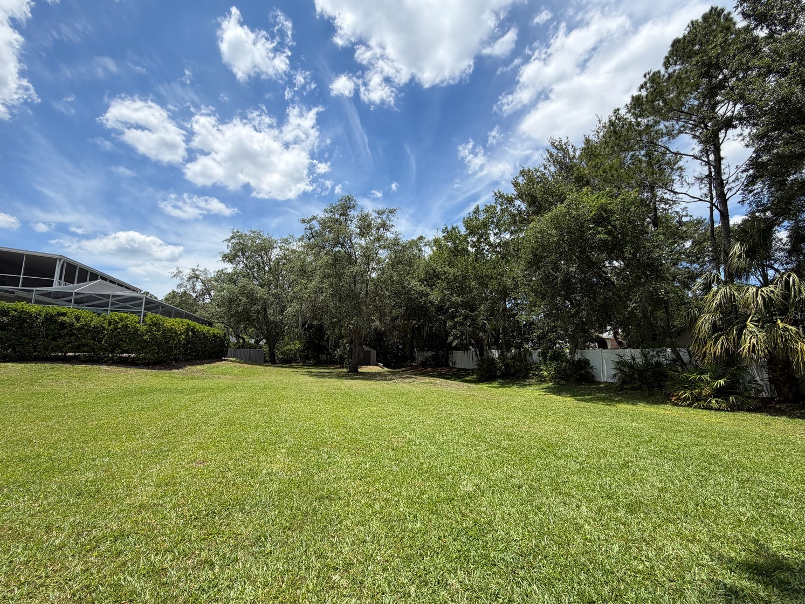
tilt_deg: +8.3
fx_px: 349
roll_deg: -0.2
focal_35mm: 15
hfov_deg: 98.1
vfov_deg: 81.7
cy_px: 315
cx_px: 412
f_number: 2.2
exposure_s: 1/1105
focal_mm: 2.22
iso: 20
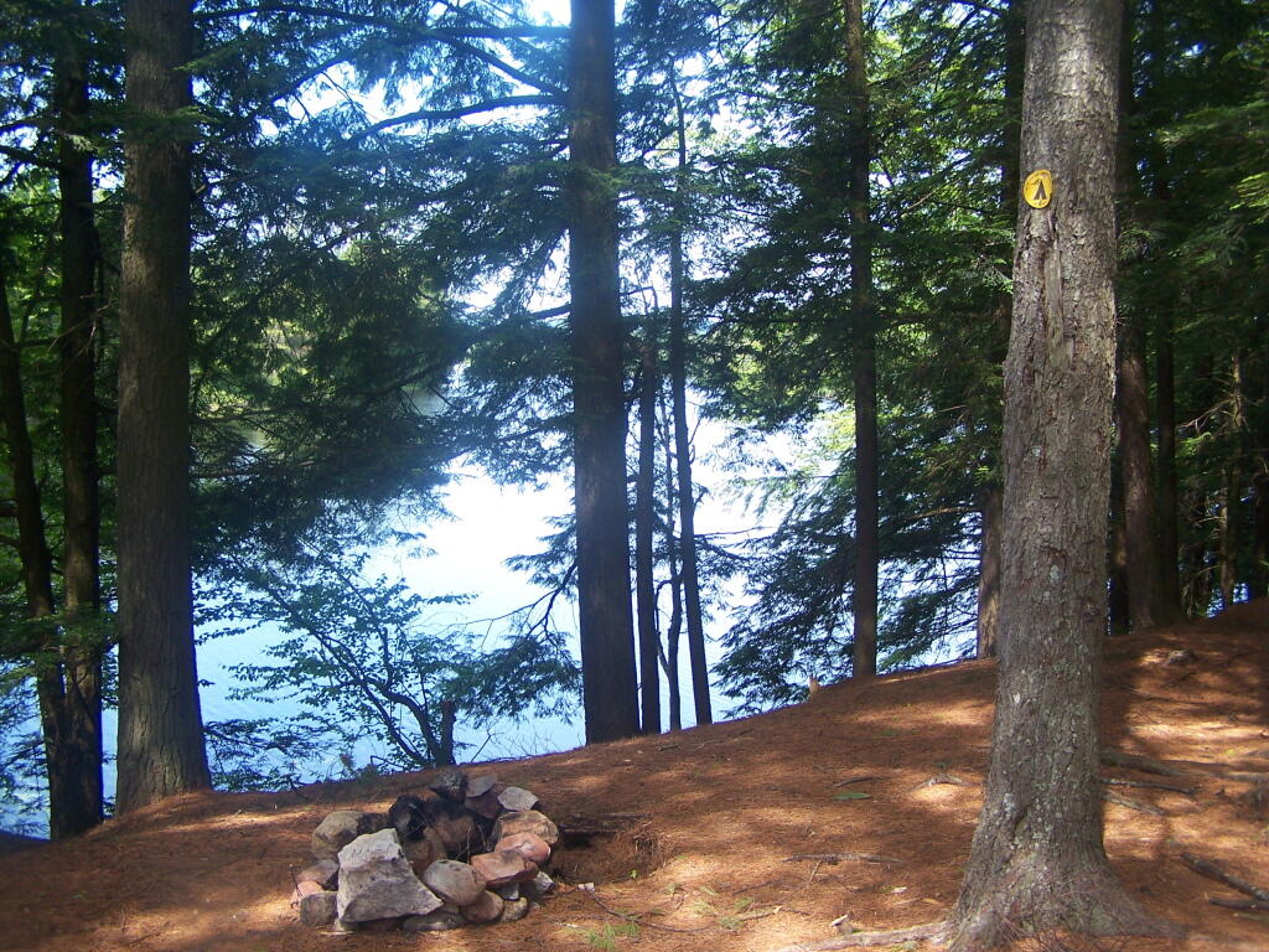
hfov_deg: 49.0
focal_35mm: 38
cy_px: 476
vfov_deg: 37.7
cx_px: 634
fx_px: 1393
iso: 80
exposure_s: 1/160
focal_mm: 6.3
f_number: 2.8
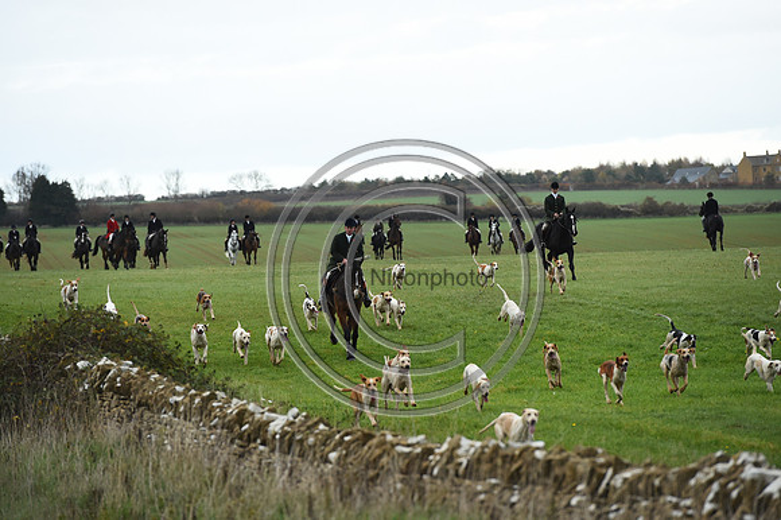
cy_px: 260
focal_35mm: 200
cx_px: 390
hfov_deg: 10.3
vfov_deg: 6.9
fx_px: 4336
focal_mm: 200
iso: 2500
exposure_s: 1/1000
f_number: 5
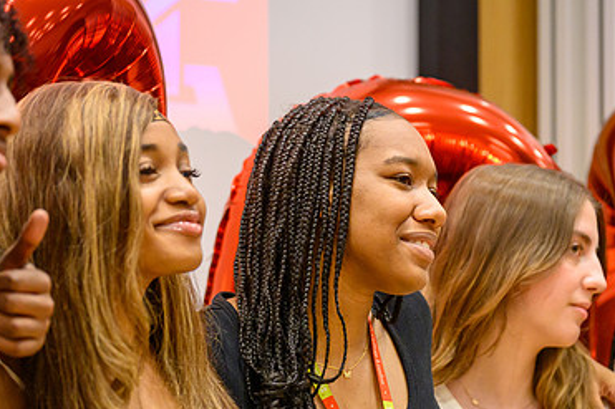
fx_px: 3398
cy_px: 279
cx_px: 380
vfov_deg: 6.9
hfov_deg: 10.3
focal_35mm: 199
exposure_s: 1/500
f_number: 2.8
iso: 2800
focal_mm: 126
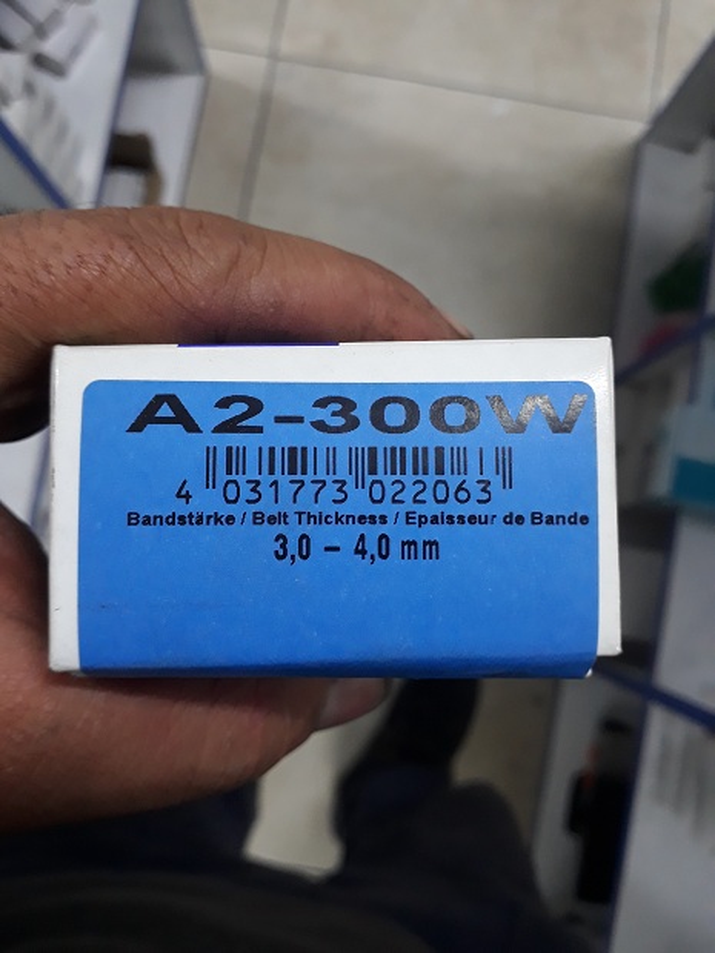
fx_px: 744
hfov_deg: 51.4
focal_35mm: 27
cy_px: 476
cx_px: 358
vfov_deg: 65.3
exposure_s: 1/17
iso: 200
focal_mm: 3.6
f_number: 1.9
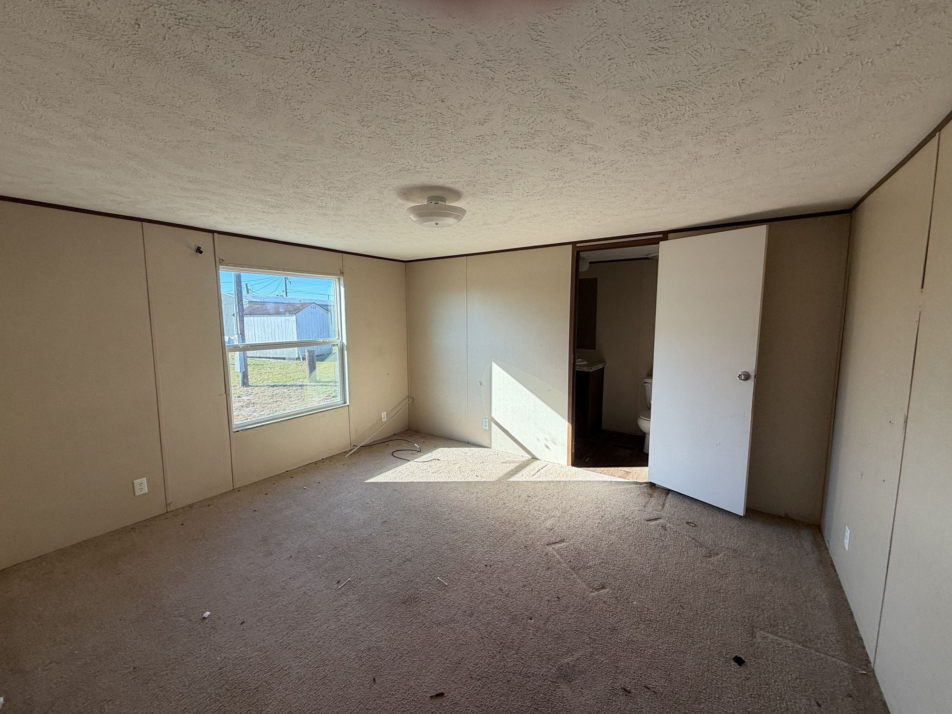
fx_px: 385
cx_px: 476
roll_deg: +1.3
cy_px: 357
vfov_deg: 85.7
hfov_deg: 102.1
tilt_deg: -7.5
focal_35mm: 14
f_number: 2.2
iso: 64
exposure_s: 1/121
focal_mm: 2.22
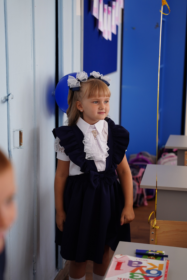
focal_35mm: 71
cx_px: 94
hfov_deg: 19.2
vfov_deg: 28.5
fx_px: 553
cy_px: 141
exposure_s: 1/320
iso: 400
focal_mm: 70
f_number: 2.8
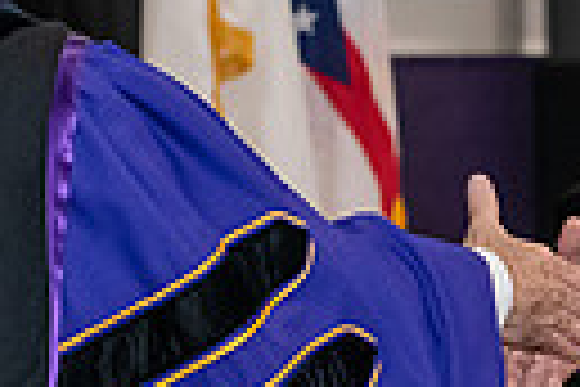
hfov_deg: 6.5
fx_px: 5058
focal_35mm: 314
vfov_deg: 4.4
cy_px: 20
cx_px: 643
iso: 2500
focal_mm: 70
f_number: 5
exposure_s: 1/200
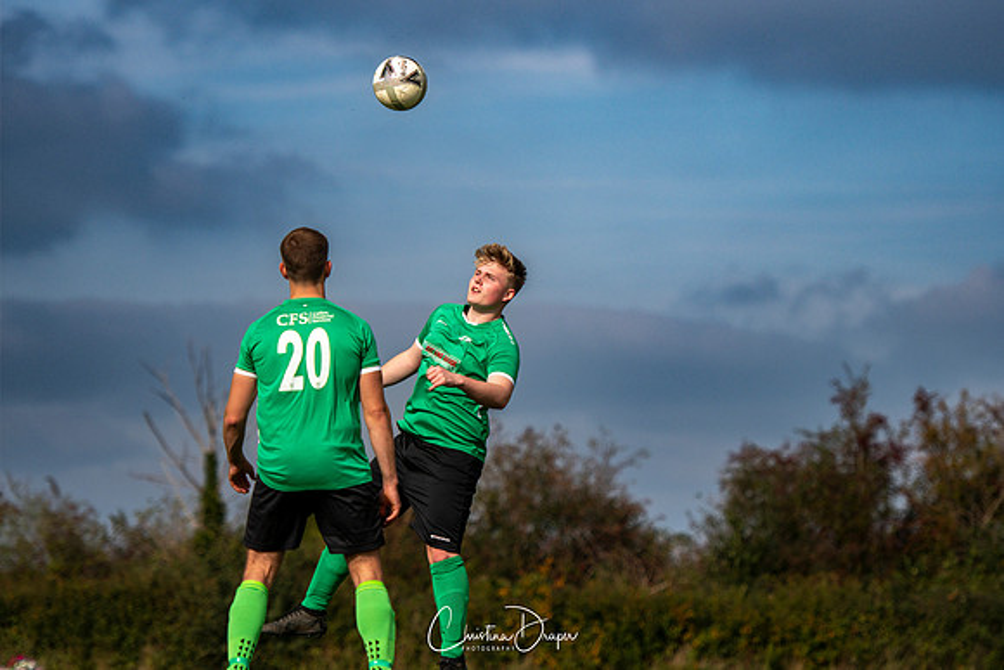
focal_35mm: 200
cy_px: 326
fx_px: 5592
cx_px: 516
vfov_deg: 6.9
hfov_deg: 10.3
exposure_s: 1/8000
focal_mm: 130
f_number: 2.8
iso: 200
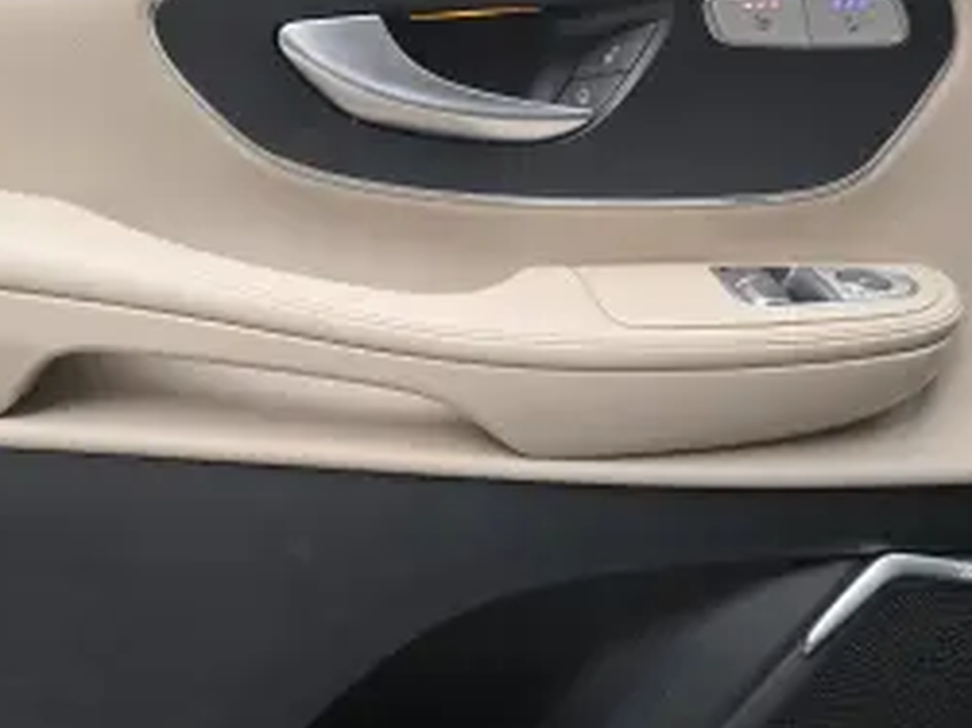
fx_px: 926
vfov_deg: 42.9
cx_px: 457
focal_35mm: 33
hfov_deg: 55.3
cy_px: 387
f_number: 1.7
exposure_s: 1/180
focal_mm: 6.3
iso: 200
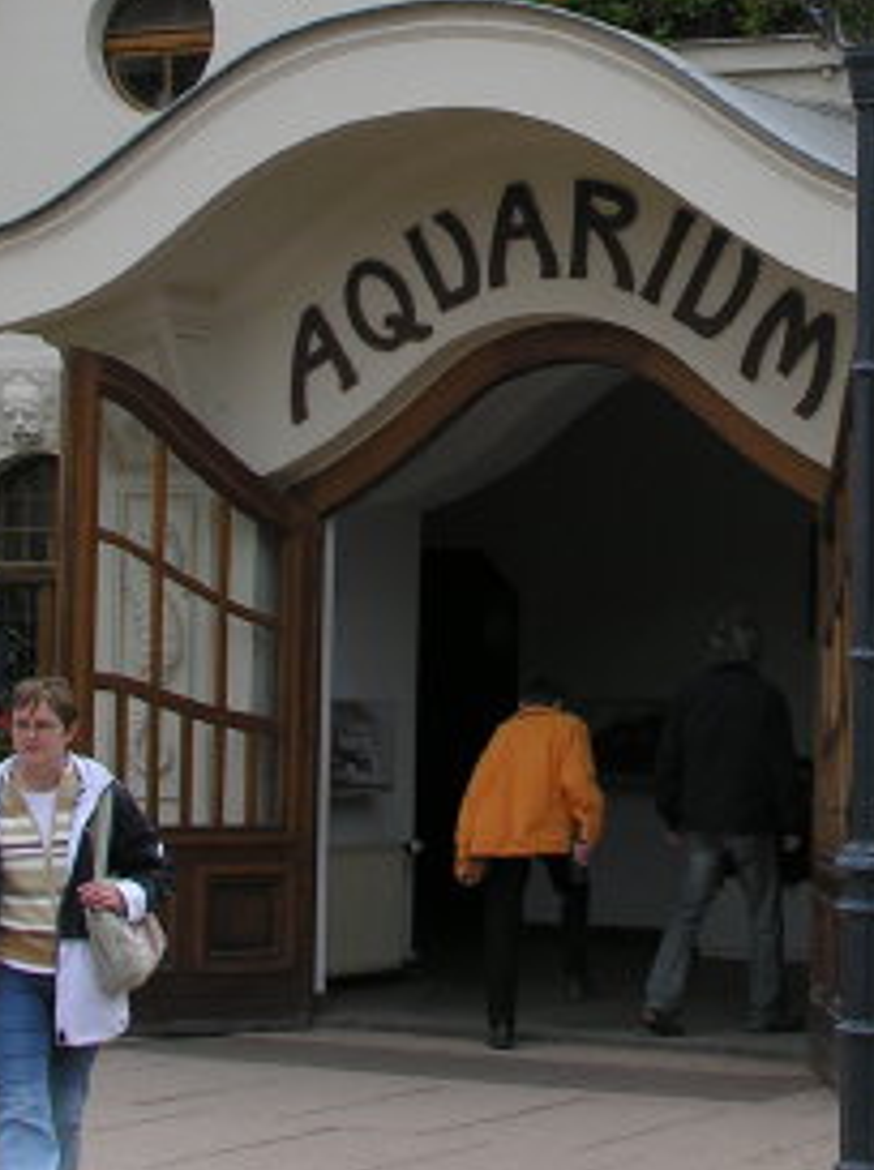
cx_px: 690
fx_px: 3813
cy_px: 429
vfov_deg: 17.4
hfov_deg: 13.0
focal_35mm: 113
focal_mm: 8.9
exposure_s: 1/119
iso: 50
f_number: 4.5
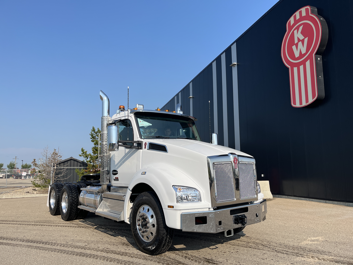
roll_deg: +0.5
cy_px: 132
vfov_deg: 53.1
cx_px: 176
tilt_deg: +7.8
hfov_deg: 67.3
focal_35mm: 26
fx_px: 265
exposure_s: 1/4016
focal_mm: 5.1
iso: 50
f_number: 1.6
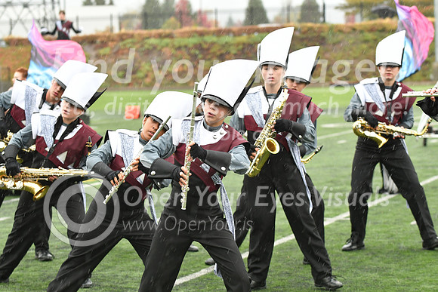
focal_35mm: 142
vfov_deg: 9.6
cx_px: 219
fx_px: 1734
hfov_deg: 14.4
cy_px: 146
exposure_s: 1/320
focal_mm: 95
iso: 1000
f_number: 4
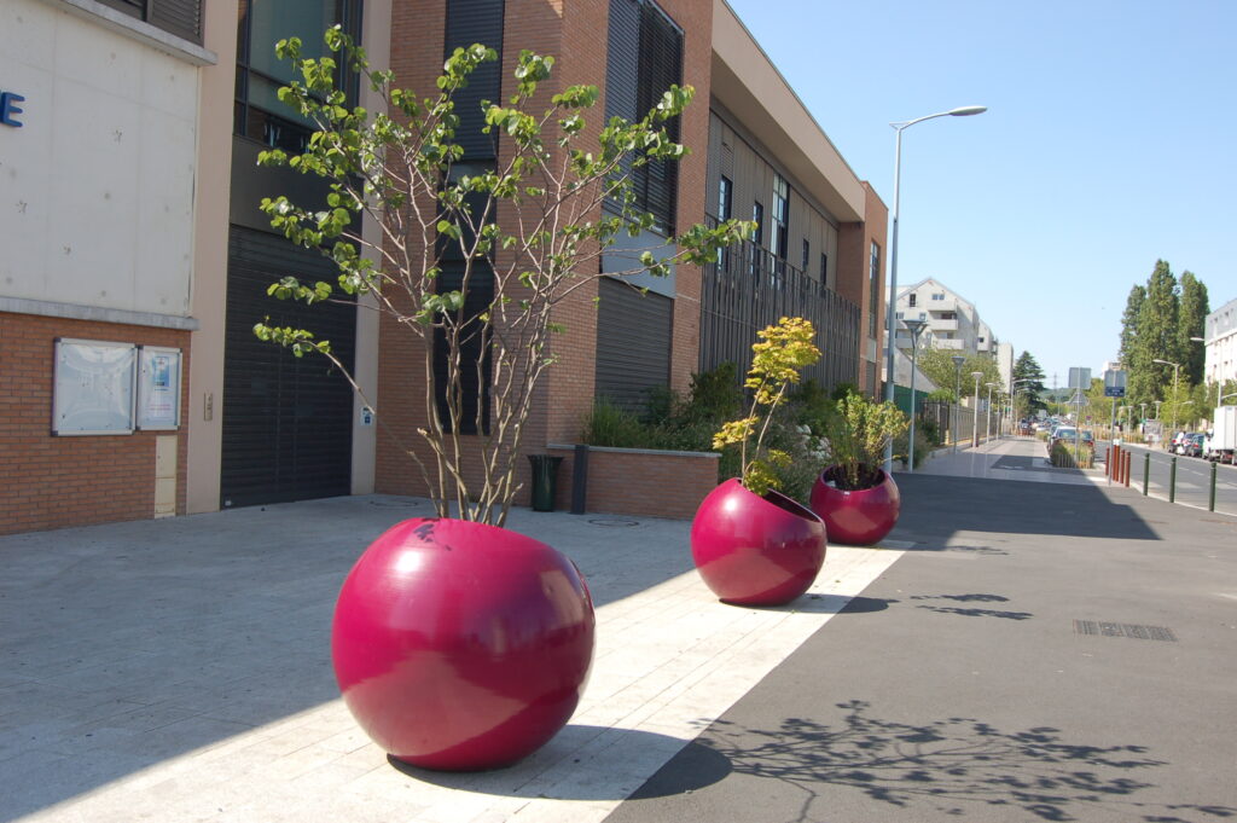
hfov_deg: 55.1
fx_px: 1184
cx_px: 618
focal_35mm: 34
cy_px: 412
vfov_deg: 38.3
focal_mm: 23
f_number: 8
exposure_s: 1/250
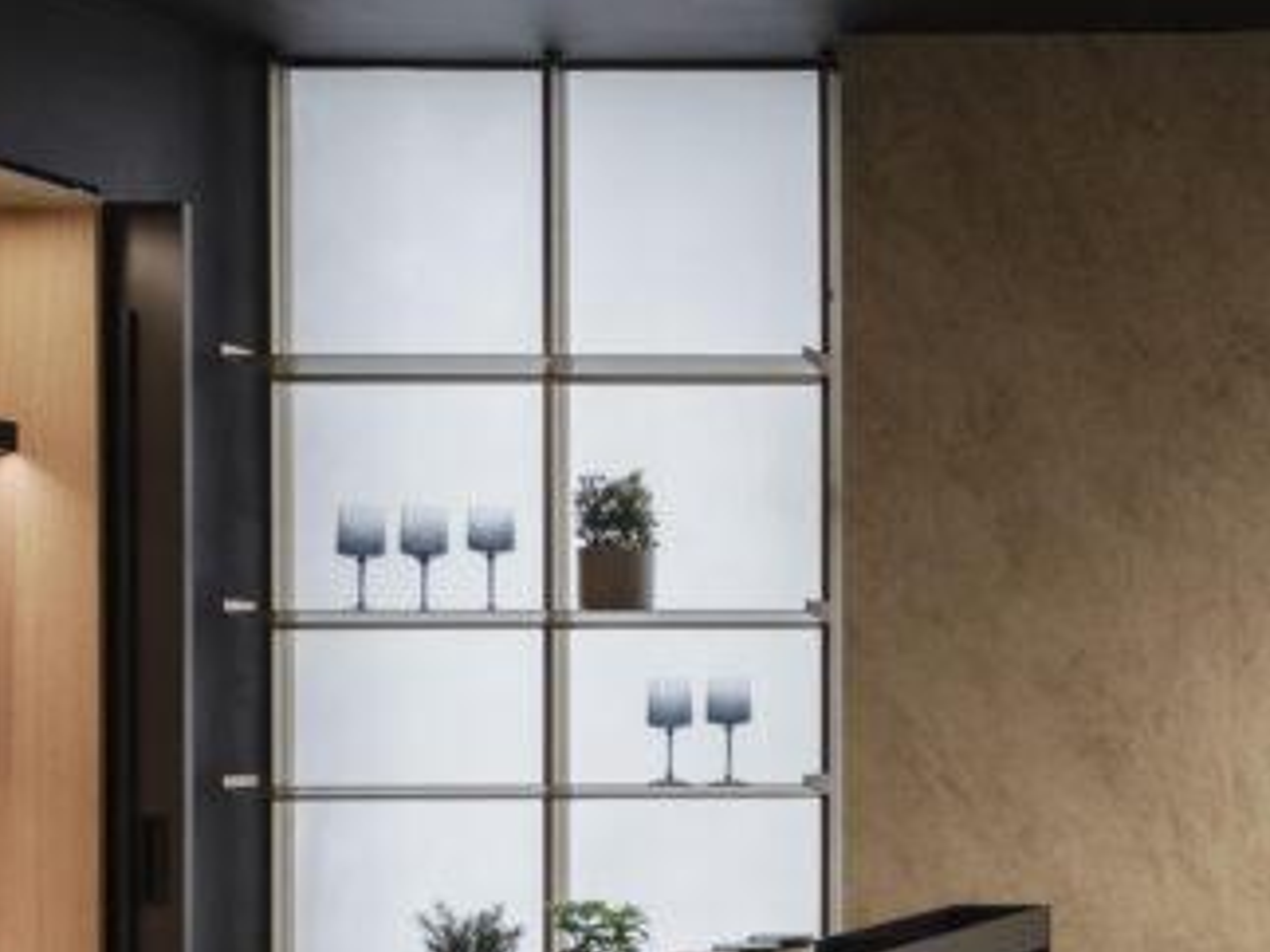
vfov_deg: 22.7
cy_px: 702
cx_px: 1714
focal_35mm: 64
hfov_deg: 25.4
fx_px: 2347
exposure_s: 1/60
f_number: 8
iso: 800
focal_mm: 21
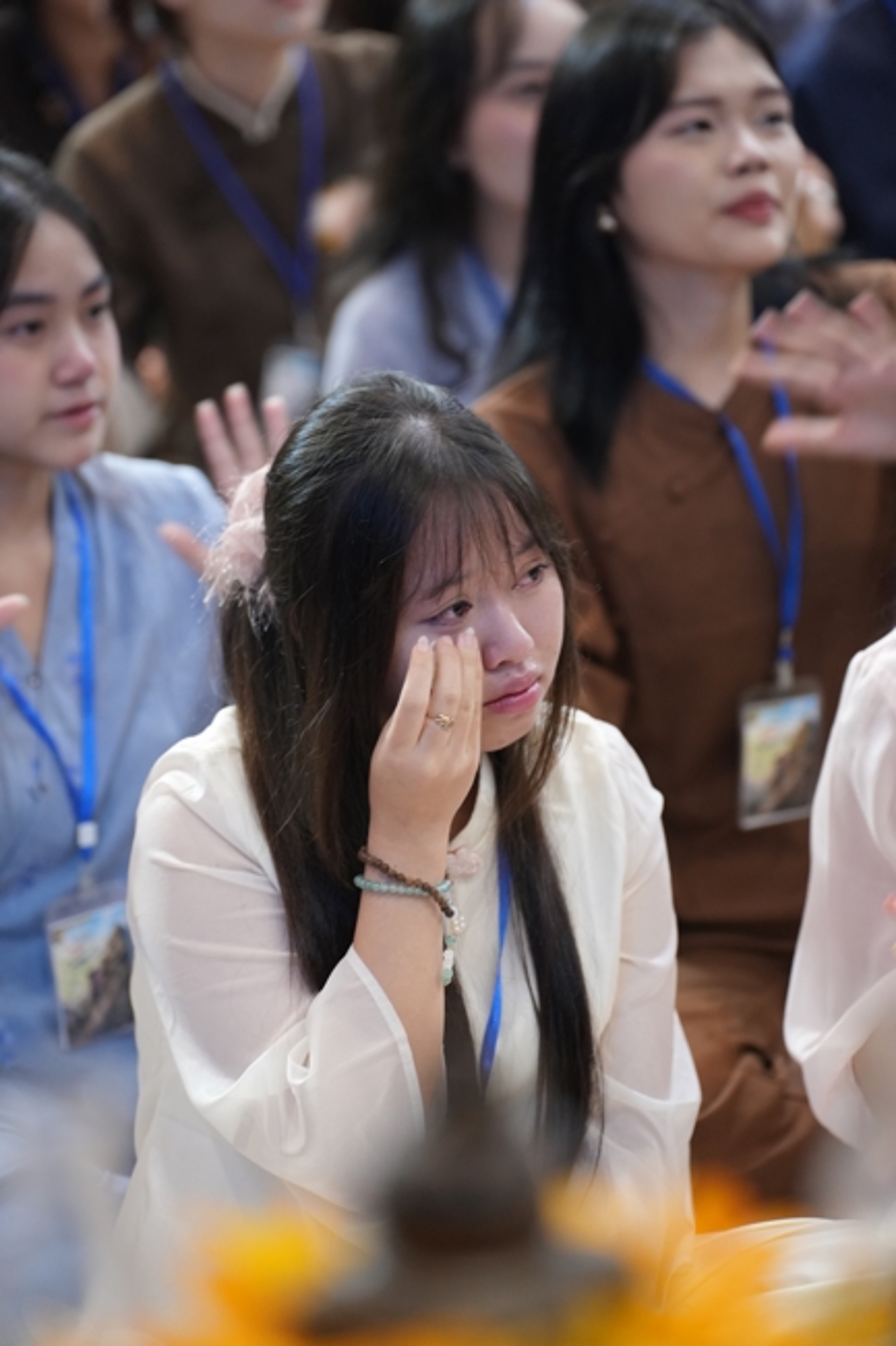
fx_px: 5042
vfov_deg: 15.2
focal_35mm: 135
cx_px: 448
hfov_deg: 10.2
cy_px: 673
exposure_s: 1/80
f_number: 3.2
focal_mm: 135
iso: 2500
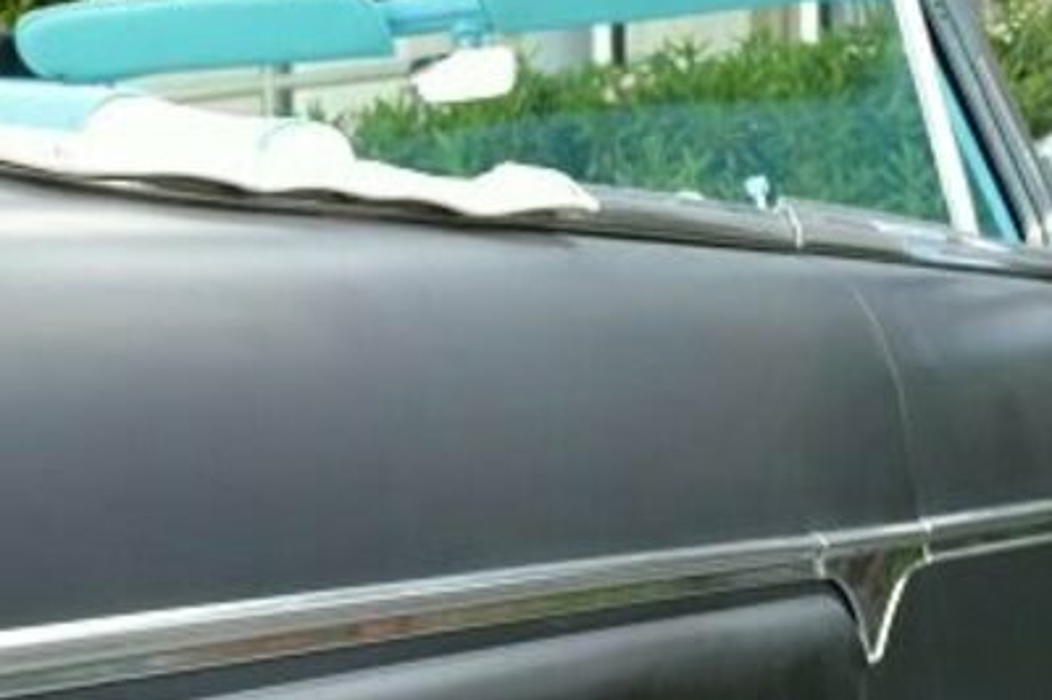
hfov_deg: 19.8
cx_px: -63
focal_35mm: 99
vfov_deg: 13.4
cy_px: 870
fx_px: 2891
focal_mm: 22
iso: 280
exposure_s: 1/125
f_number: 5.6
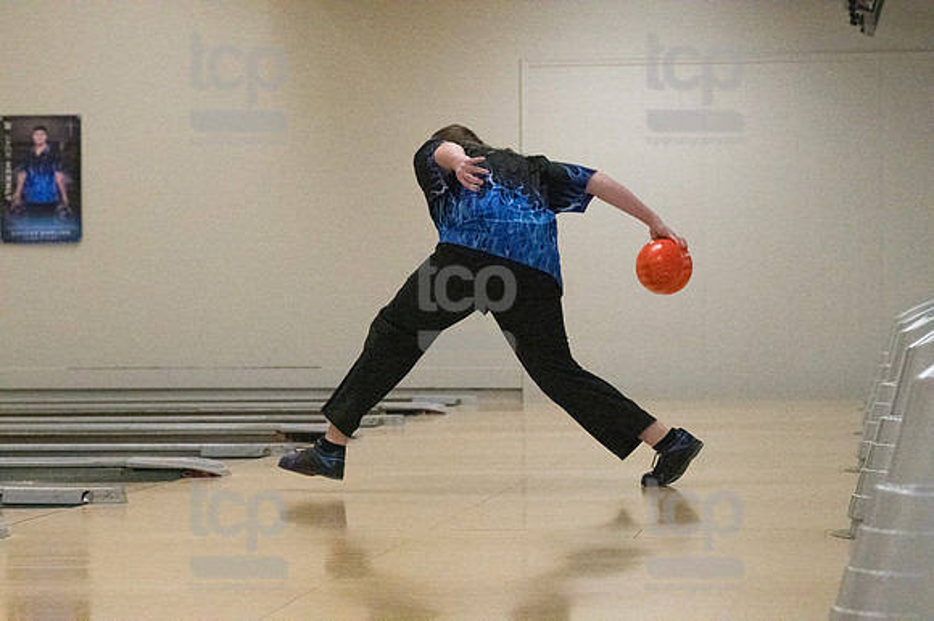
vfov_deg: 11.1
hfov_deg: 16.7
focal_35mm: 123
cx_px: 467
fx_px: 3189
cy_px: 310
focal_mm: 82
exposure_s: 1/1250
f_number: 4
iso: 10000
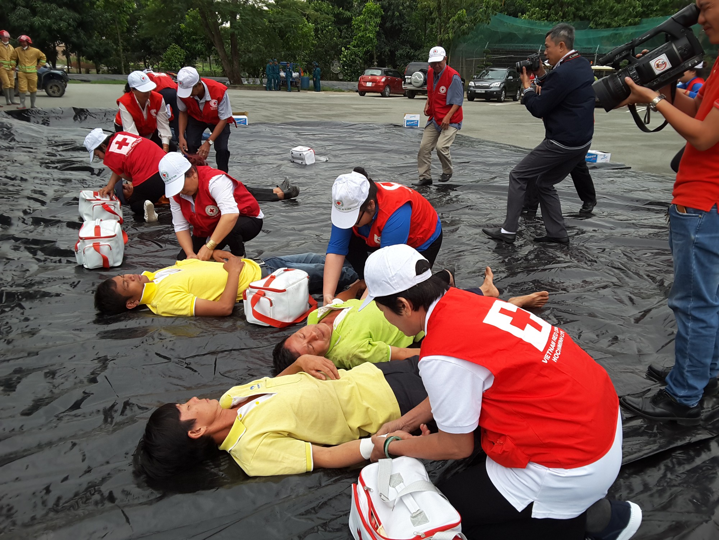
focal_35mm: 31
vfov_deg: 45.4
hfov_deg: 58.4
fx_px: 644
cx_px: 360
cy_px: 270
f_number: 1.9
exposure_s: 1/402
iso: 40
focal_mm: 2.9
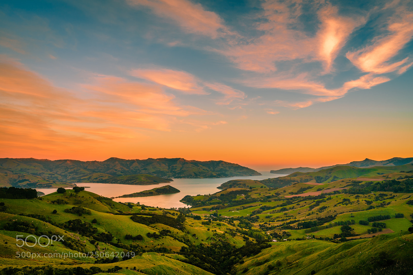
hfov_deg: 71.5
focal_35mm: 25
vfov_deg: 51.3
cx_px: 206
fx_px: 287
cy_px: 138
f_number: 8
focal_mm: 25
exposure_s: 1/20
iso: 50
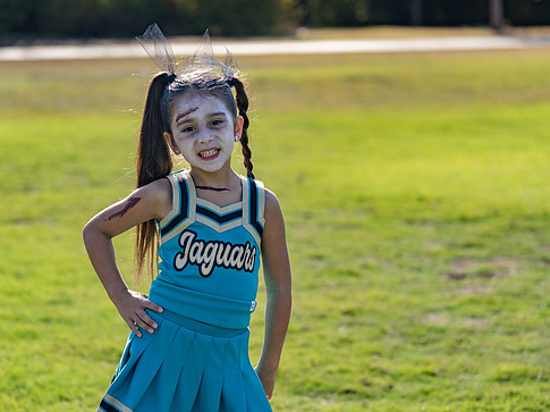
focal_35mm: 103
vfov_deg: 14.3
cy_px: 231
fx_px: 1635
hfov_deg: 19.1
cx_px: 215
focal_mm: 82
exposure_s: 1/800
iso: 100
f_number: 2.8
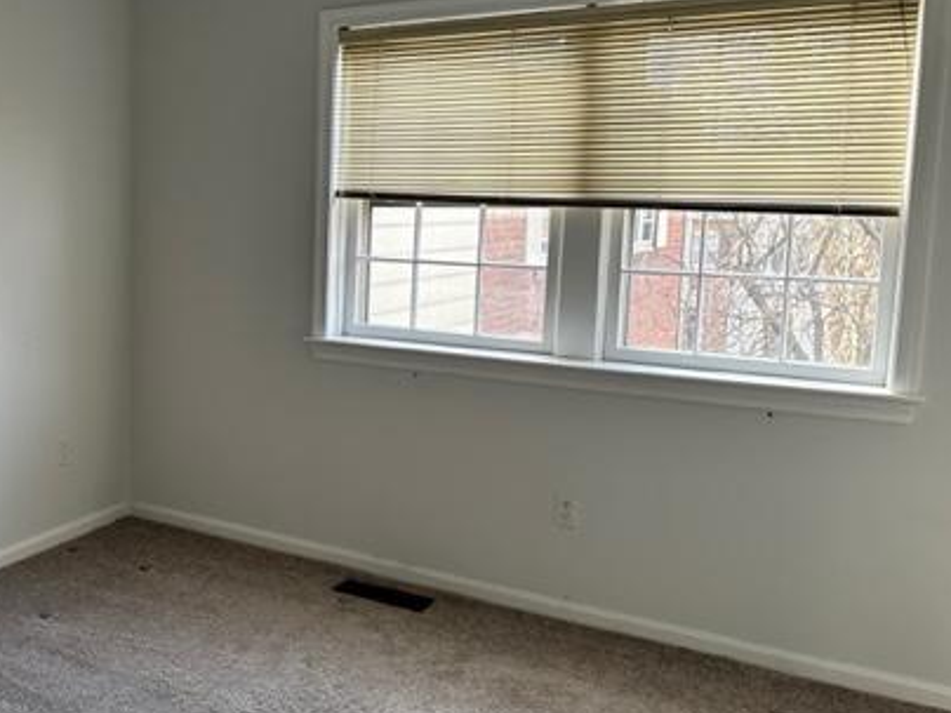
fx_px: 1044
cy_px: 313
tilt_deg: -7.5
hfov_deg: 46.7
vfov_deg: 37.7
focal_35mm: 38
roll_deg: -0.3
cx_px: 210
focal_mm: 6.86
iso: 200
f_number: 1.78
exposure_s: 1/120
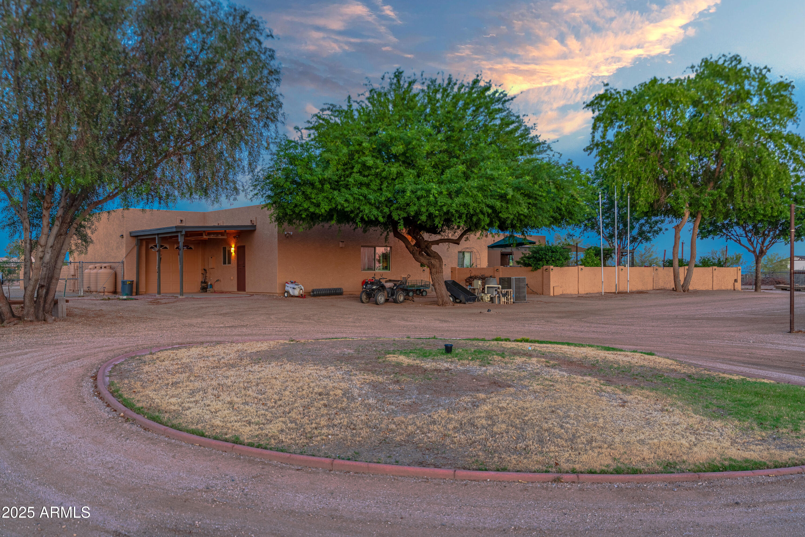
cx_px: 402
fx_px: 738
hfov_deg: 57.2
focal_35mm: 33
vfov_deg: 40.0
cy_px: 268
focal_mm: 33
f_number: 8
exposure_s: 1/60
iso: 160
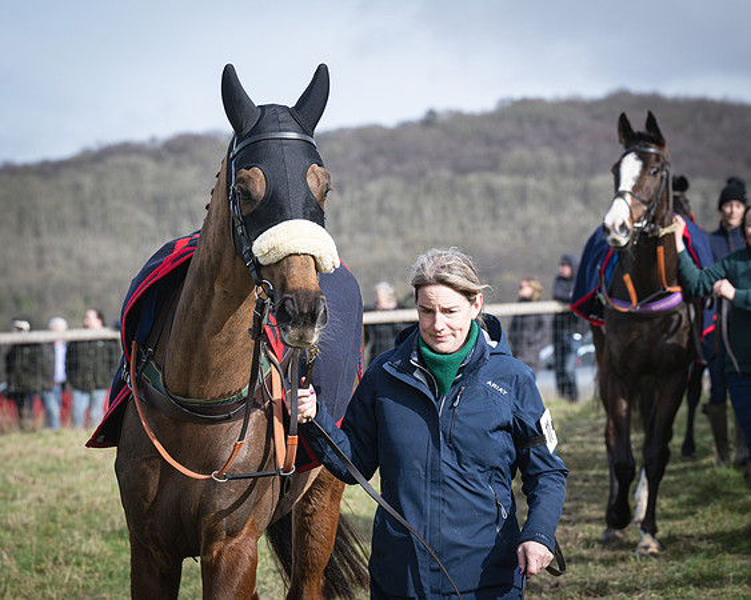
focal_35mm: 194
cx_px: 377
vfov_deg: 8.0
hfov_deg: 10.0
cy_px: 300
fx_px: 4306
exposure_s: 1/1250
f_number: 5.6
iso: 400
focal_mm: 115
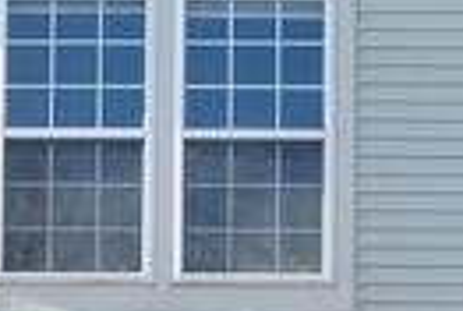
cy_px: 474
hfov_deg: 8.2
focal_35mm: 250
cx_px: 180
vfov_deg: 5.5
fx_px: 3223
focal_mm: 34
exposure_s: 1/200
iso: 200
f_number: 10
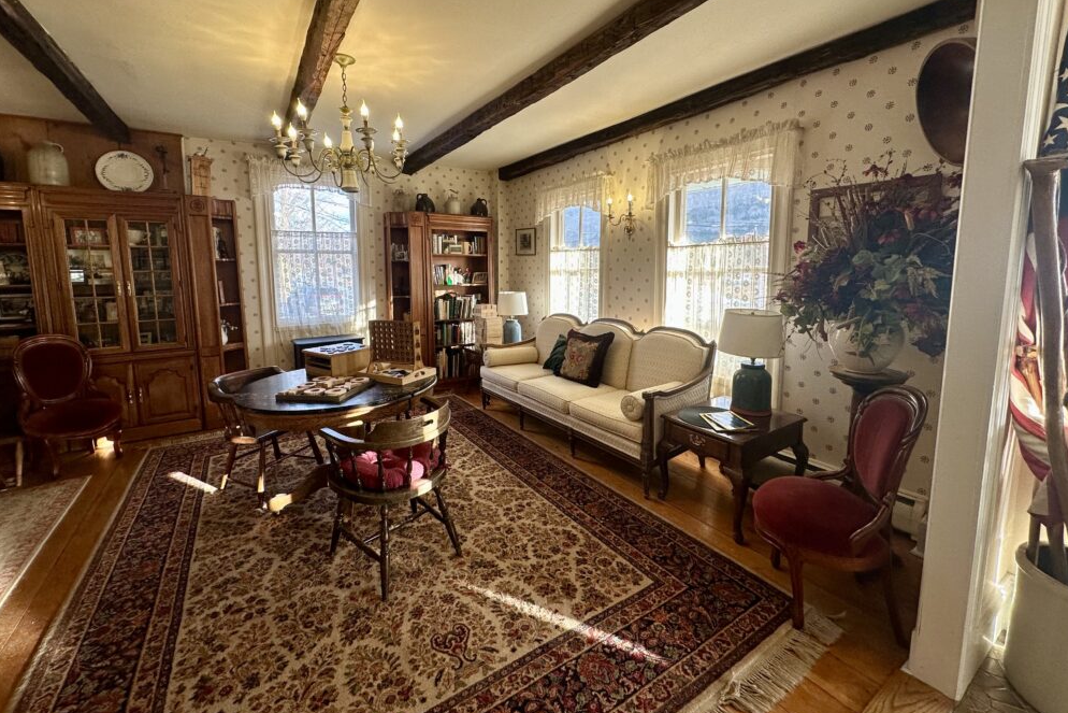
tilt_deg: -6.7
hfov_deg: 100.4
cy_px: 315
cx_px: 529
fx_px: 445
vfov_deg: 77.0
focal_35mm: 15
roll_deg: -0.1
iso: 100
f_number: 2.2
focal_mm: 2.22
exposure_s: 1/120
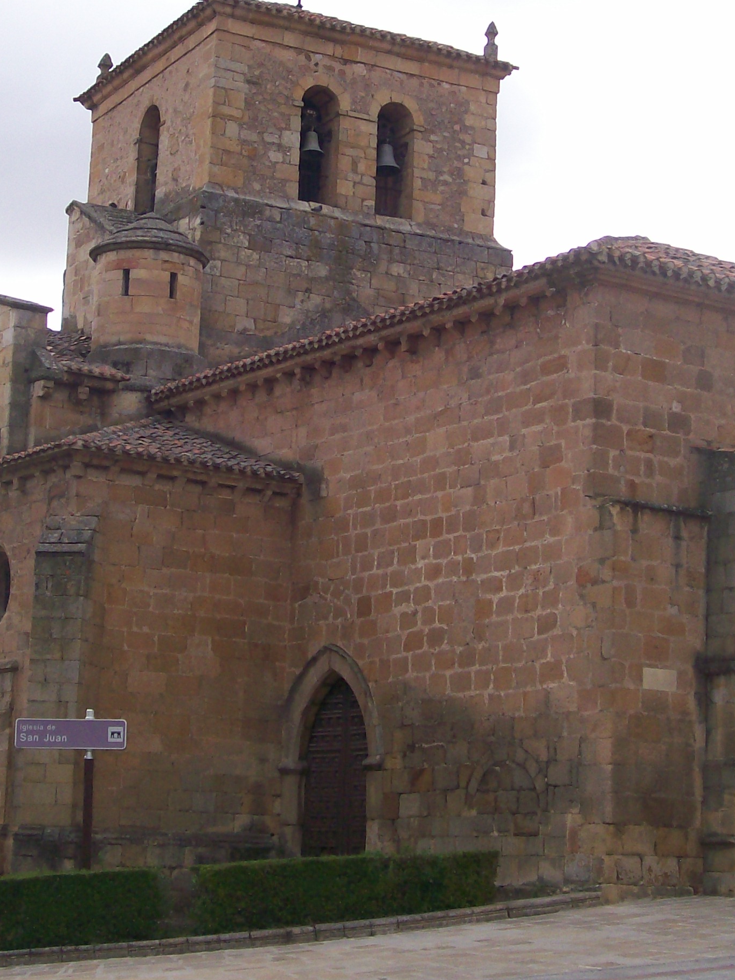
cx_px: 421
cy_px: 460
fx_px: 2152
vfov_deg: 25.7
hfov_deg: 19.4
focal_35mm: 76
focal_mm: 7.6
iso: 80
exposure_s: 1/730
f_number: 3
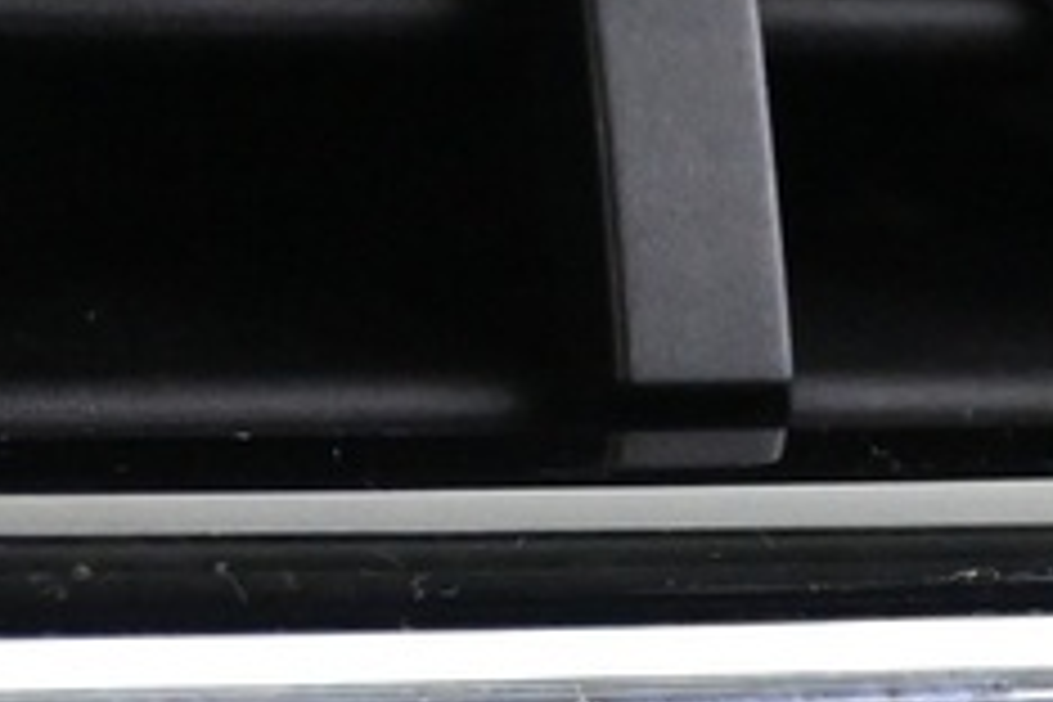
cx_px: 153
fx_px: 6820
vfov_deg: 5.7
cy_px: 1719
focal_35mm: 233
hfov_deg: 8.8
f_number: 4
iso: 3200
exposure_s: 1/13
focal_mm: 22.5
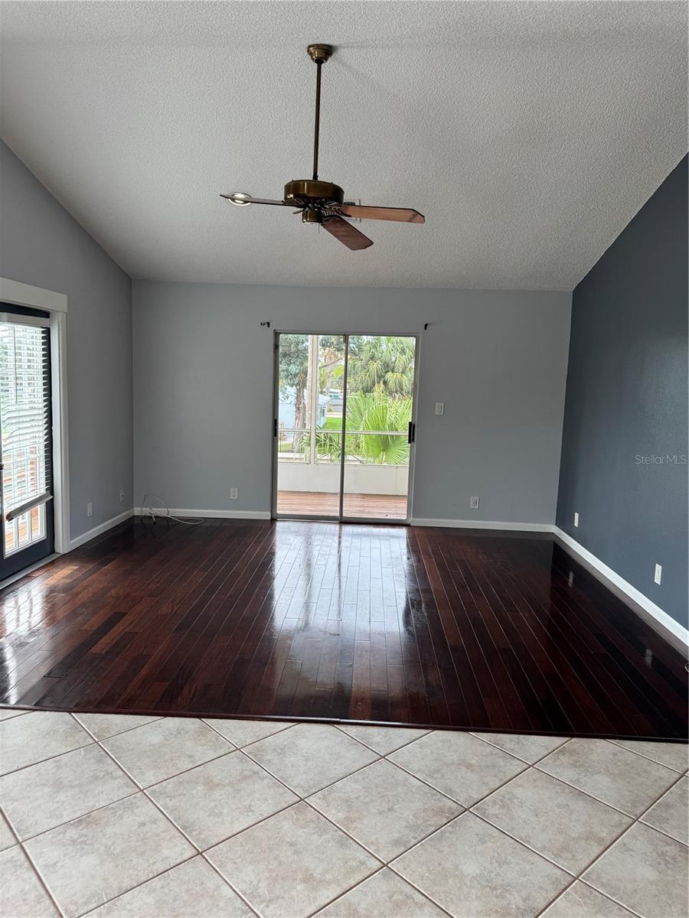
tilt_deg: -7.9
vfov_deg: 71.6
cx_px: 344
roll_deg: -1.2
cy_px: 459
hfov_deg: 56.8
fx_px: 637
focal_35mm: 24
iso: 64
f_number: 1.78
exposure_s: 1/183
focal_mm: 6.76
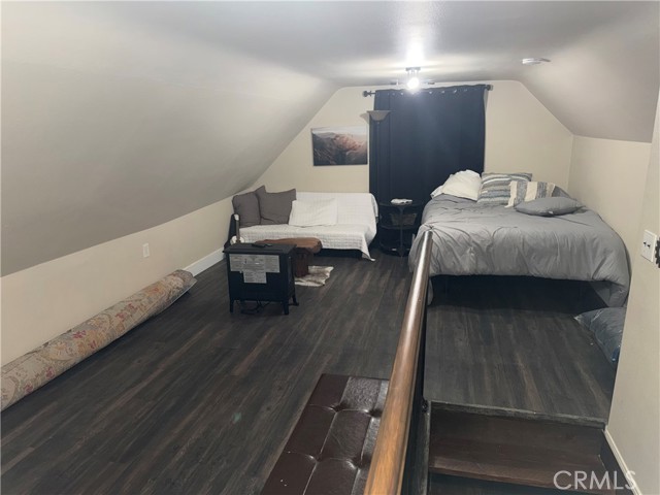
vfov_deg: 56.8
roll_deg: +1.8
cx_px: 330
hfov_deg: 71.6
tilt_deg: -15.2
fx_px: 458
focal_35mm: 24
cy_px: 248
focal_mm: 6.76
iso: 80
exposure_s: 1/27
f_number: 1.78
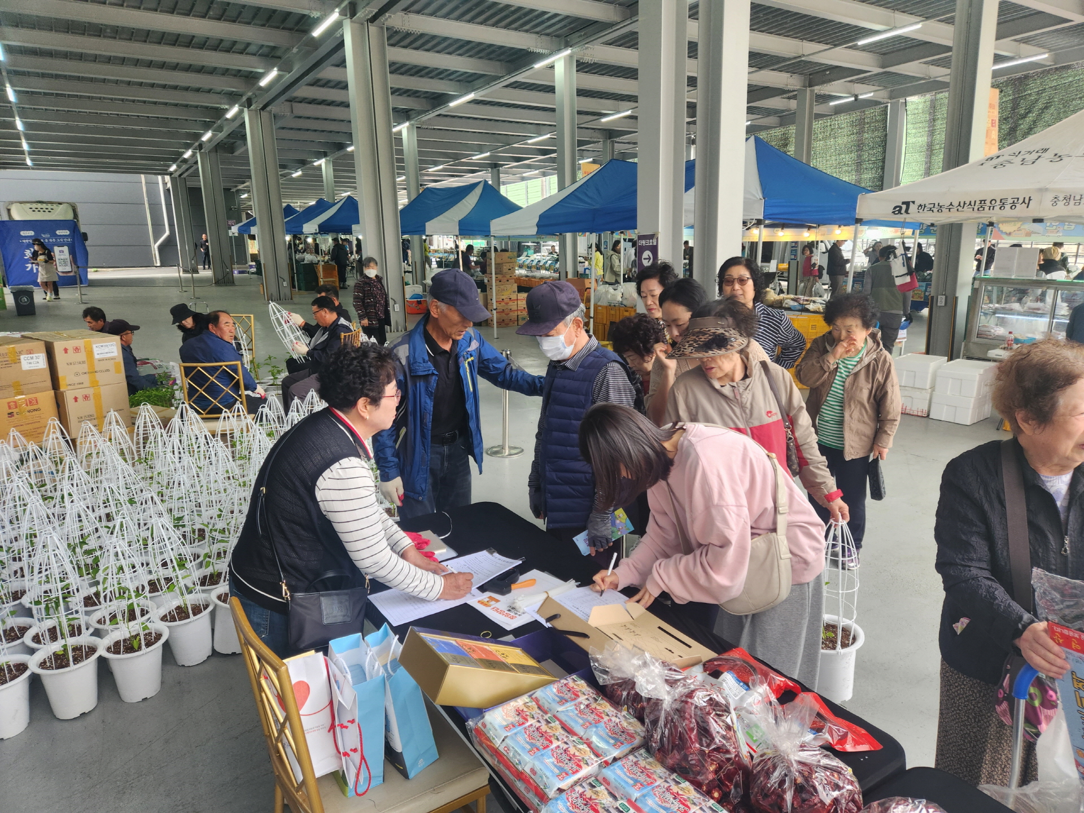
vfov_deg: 58.9
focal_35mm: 23
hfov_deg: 73.9
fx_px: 720
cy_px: 406
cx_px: 542
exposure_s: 1/120
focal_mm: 5.4
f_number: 1.8
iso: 50
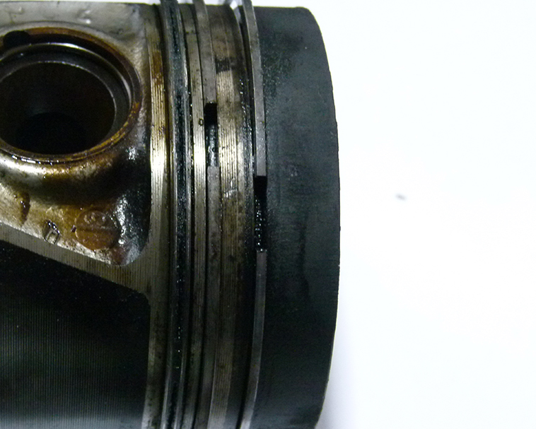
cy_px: 235
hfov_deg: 18.6
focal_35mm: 103
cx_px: 214
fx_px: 1635
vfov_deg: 15.0
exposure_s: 1/50
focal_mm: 14.4
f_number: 3.4
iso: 400
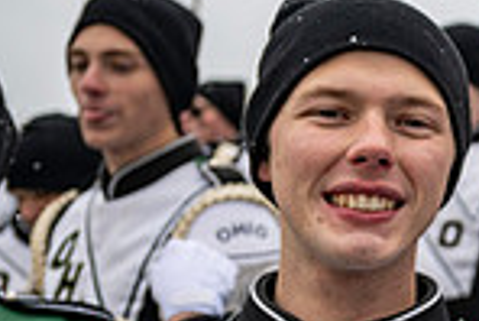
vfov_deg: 14.6
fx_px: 1252
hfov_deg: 18.5
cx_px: 767
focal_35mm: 94
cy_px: 135
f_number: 2.8
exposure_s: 1/500
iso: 160
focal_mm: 24
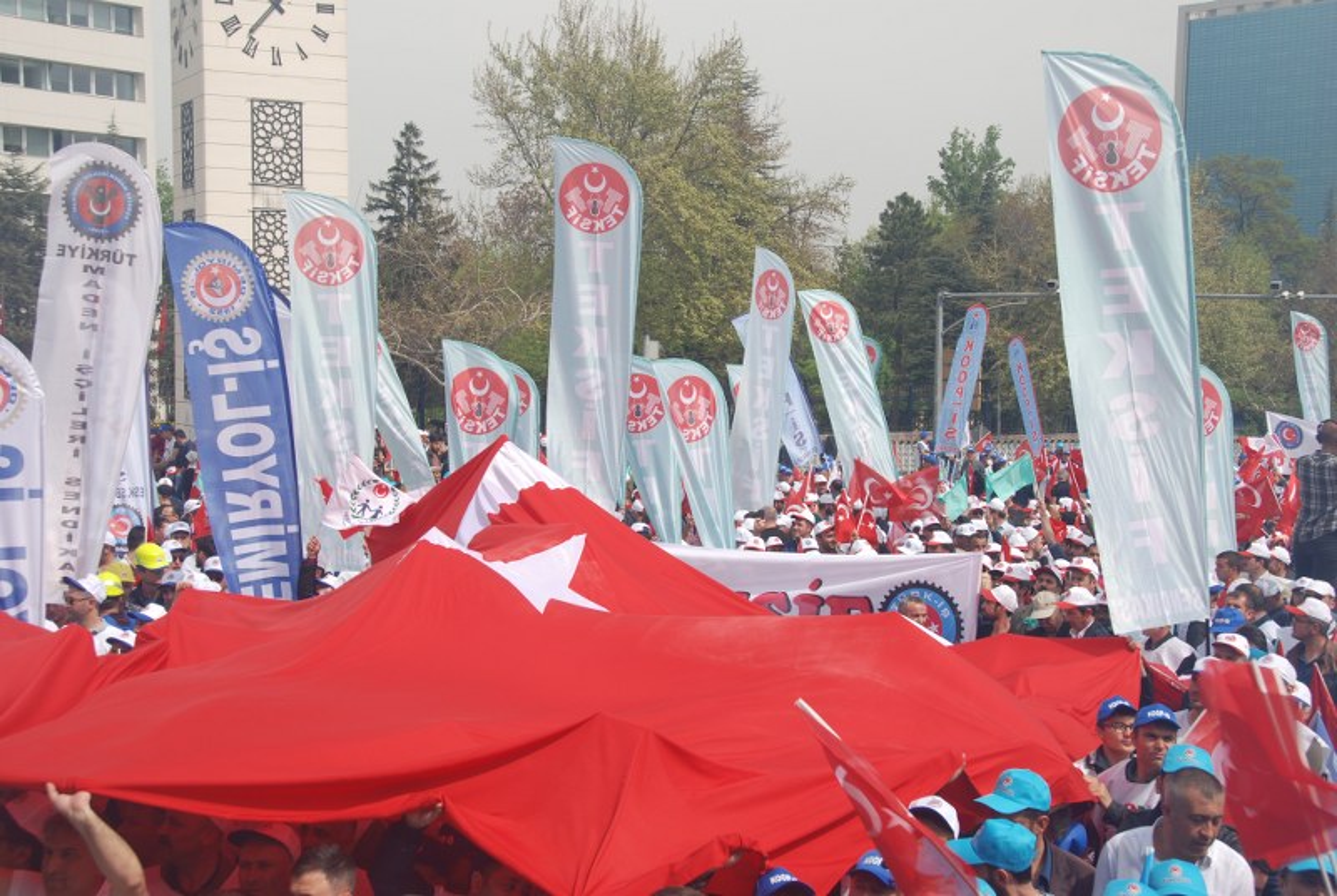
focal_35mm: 57
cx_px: 668
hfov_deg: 35.0
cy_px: 448
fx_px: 2120
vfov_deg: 23.9
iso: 100
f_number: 8
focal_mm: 38
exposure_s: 1/250
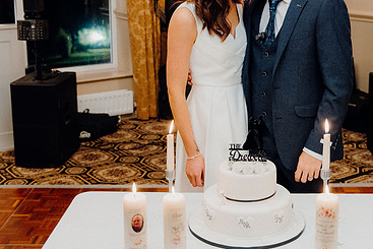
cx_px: 244
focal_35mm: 60
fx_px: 622
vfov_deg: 22.6
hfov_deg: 33.1
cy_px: 86
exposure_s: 1/160
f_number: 3.5
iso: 3200
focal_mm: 38
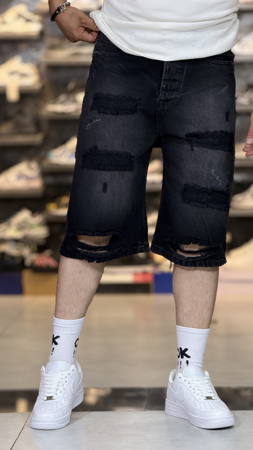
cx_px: 145
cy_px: 225
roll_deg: +0.5
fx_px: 1563
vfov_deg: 16.4
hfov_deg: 9.3
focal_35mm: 131
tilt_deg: -4.9
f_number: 2.8
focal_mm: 15.66
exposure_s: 1/100
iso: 160
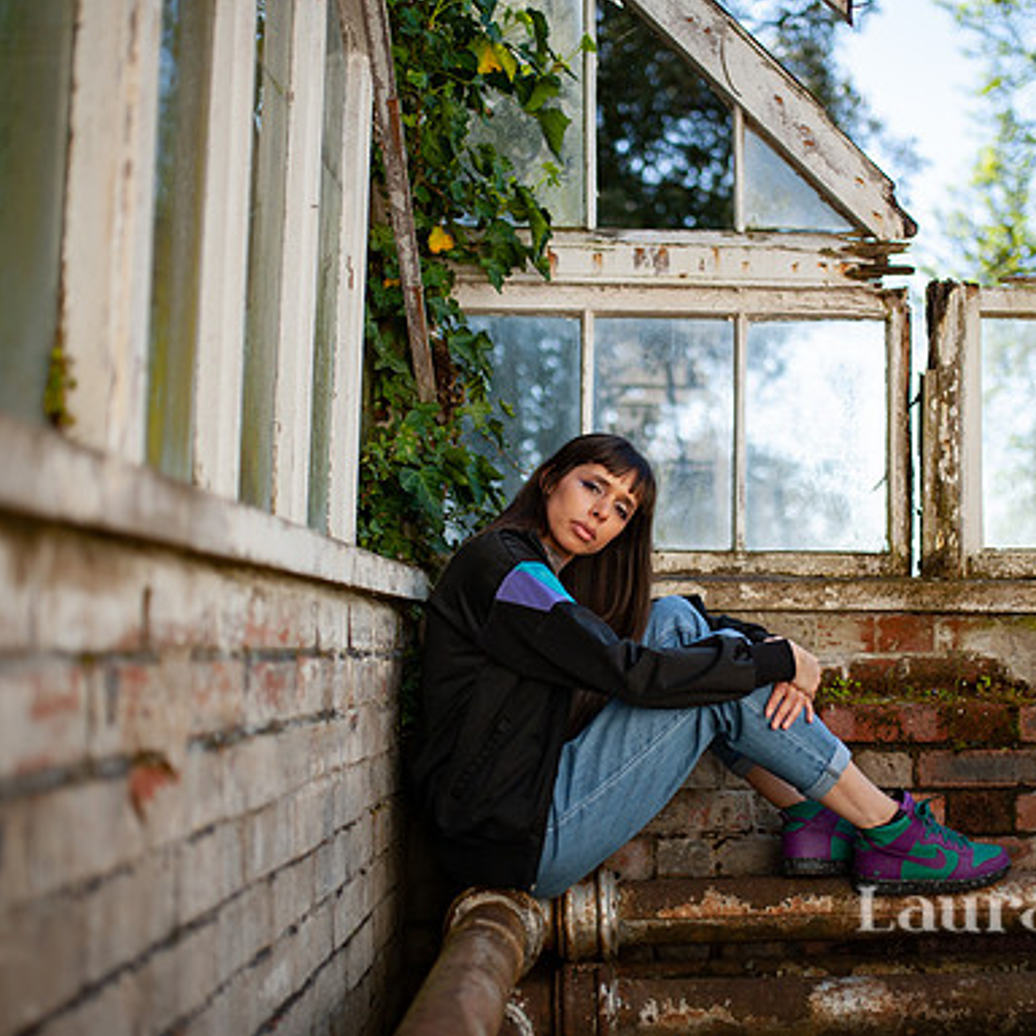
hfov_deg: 35.1
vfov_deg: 35.4
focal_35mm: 48
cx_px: 672
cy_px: 518
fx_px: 1625
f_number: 1.4
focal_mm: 35
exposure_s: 1/5000
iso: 320
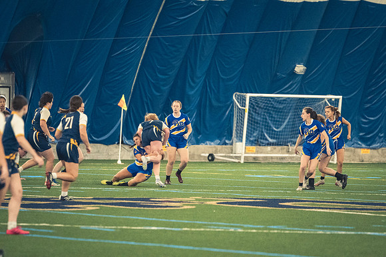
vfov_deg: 4.6
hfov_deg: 6.9
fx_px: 3215
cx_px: 193
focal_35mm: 300
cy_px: 128
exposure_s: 1/500
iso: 12800
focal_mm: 200
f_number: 2.8
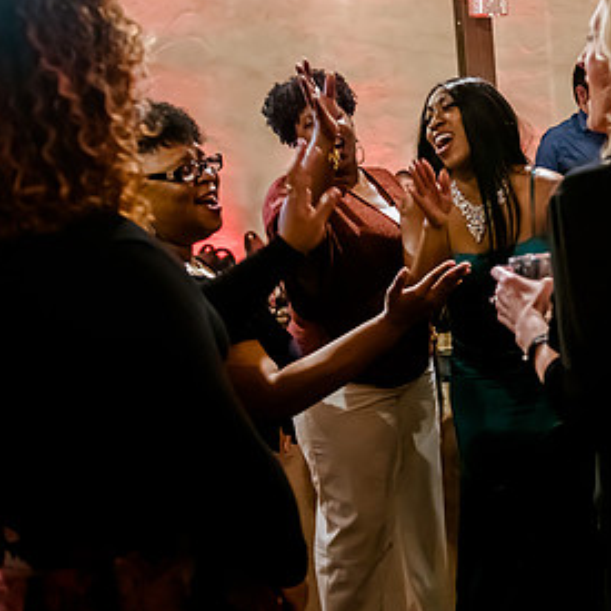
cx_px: 540
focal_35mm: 43
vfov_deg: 39.0
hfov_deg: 36.9
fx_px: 859
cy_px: 252
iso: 5000
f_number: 2.8
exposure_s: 1/125
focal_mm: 24
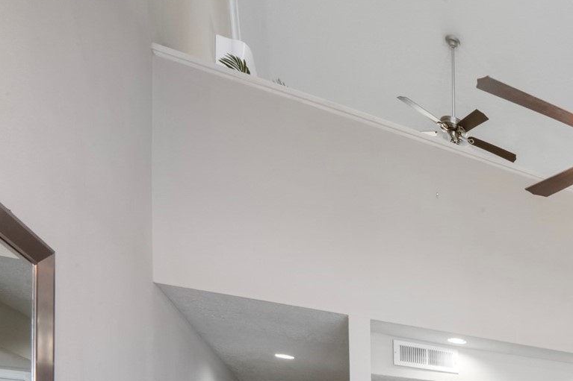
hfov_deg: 34.6
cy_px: 506
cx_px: 775
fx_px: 541
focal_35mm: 34
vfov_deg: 30.1
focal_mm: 12
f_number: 9
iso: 250
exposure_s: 3.2
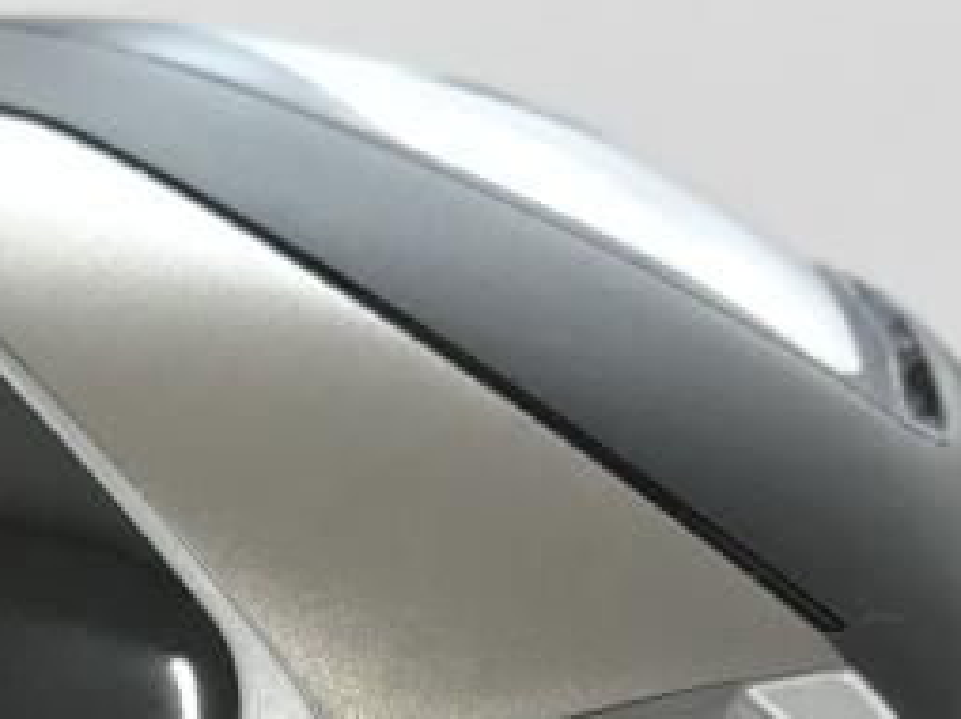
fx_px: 2940
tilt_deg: -62.5
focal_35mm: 106
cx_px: -95
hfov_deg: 17.9
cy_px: 1264
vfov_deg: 12.8
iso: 40
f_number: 1.8
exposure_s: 1/120
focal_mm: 3.99
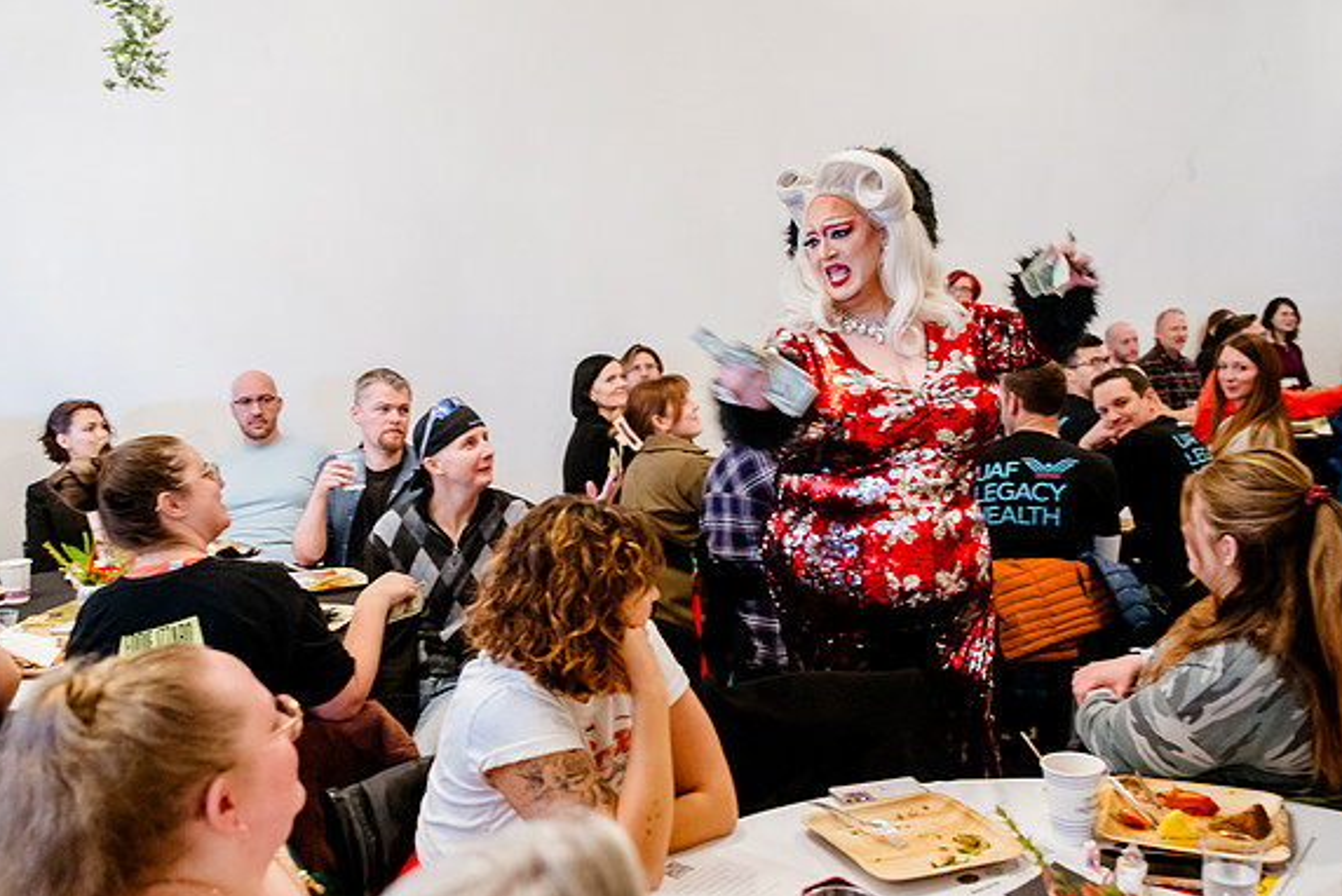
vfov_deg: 40.0
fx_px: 1231
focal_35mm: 33
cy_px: 410
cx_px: 608
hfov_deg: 57.1
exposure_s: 1/80
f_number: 2.8
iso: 6400
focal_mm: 24
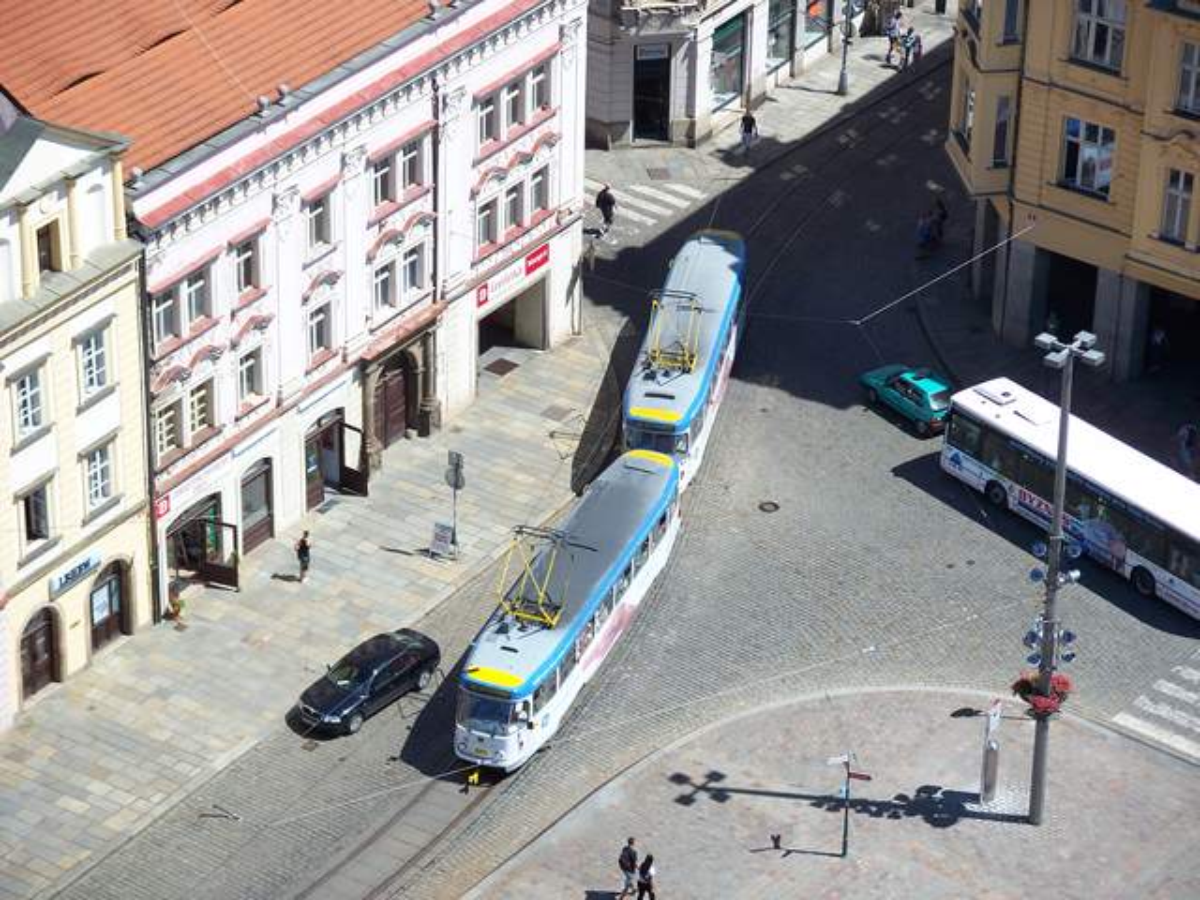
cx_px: 600
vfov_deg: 13.1
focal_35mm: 113
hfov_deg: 17.4
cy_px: 450
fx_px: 3917
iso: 64
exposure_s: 1/640
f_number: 3.6
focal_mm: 23.9
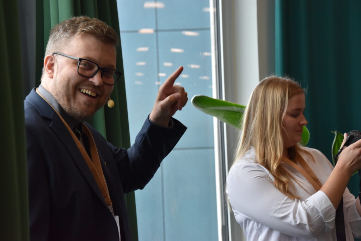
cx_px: 180
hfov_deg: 20.6
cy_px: 120
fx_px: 993
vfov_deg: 13.8
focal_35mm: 99
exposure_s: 1/250
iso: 800
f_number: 5.3
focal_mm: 66
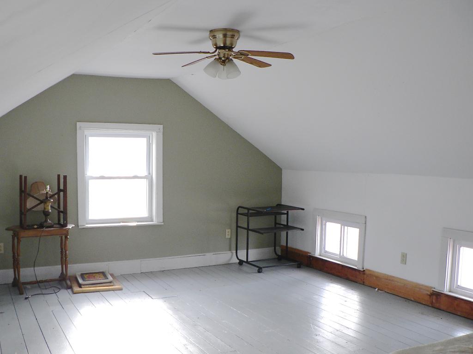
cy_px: 177
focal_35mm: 36
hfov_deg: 51.4
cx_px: 236
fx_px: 492
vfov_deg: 39.7
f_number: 2.8
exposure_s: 1/30
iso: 150
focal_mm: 6
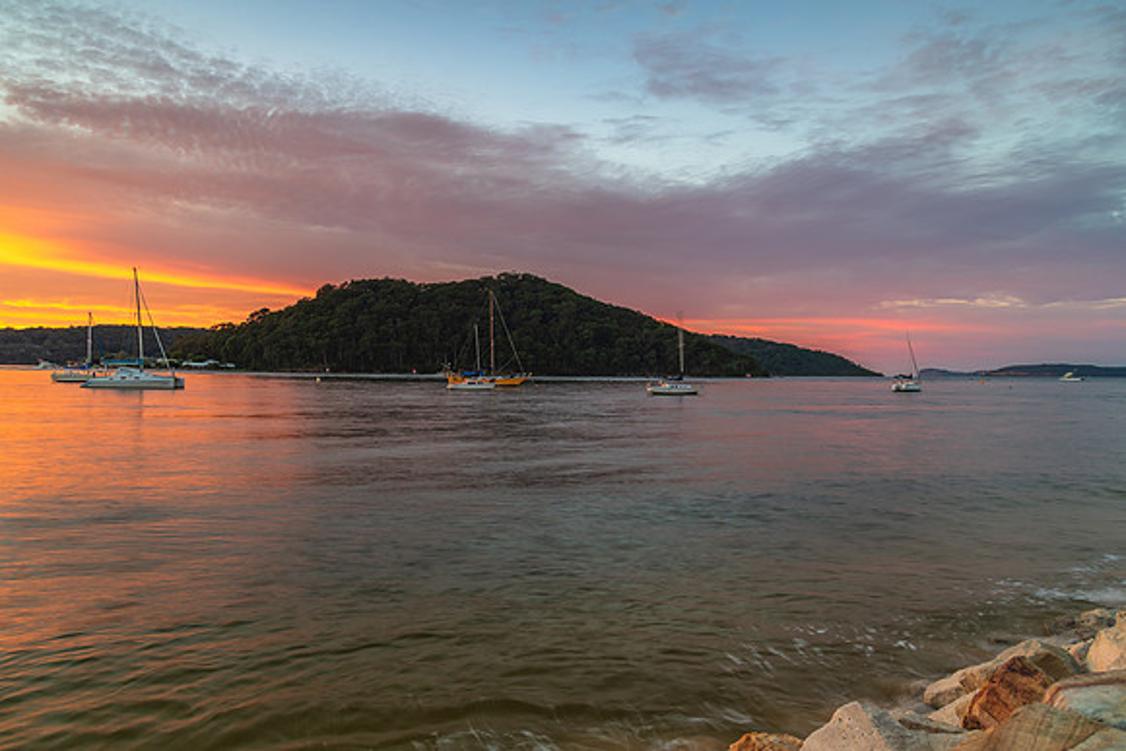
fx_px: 763
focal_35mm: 24
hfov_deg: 72.9
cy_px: 376
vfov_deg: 52.4
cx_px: 563
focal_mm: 24
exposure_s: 1/2
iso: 200
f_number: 7.1
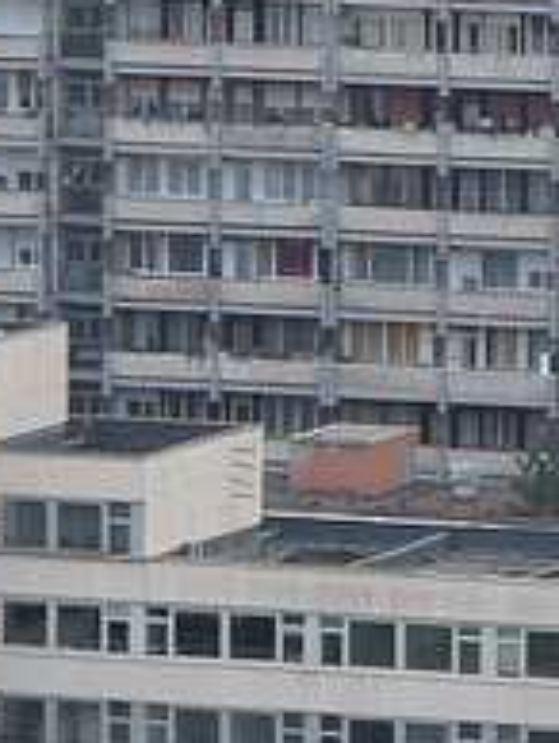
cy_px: -741
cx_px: 436
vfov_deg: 3.5
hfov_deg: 2.6
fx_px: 12182
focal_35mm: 567
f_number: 4
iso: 100
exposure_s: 1/250
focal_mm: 23
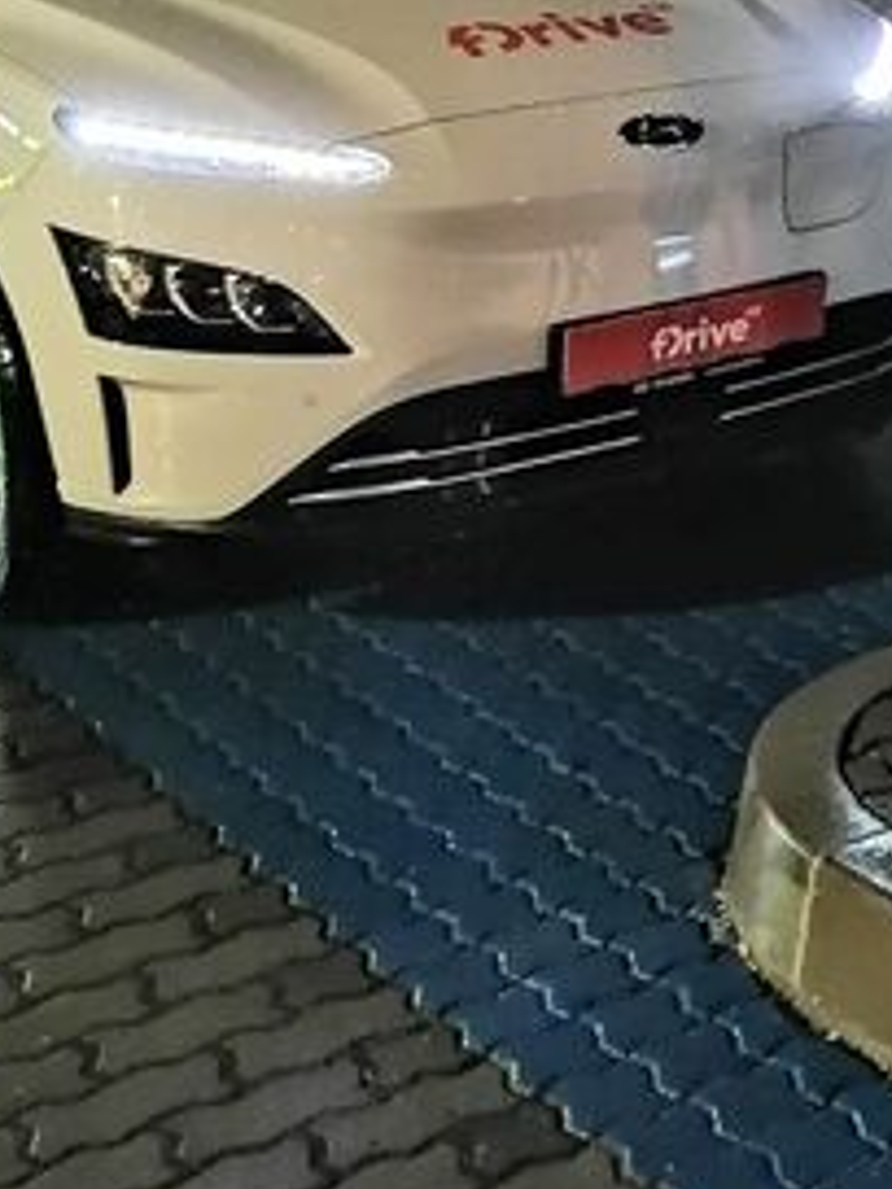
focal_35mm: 74
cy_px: -37
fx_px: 2542
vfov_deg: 24.9
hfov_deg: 19.2
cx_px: 936
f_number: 1.8
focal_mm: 5.3
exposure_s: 1/1.67
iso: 1000
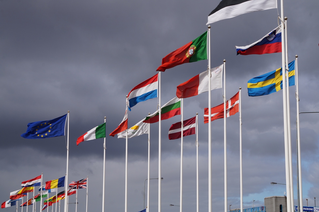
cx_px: 160
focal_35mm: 82
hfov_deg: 24.6
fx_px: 731
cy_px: 106
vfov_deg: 16.5
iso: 100
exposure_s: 1/160
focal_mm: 55
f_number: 14
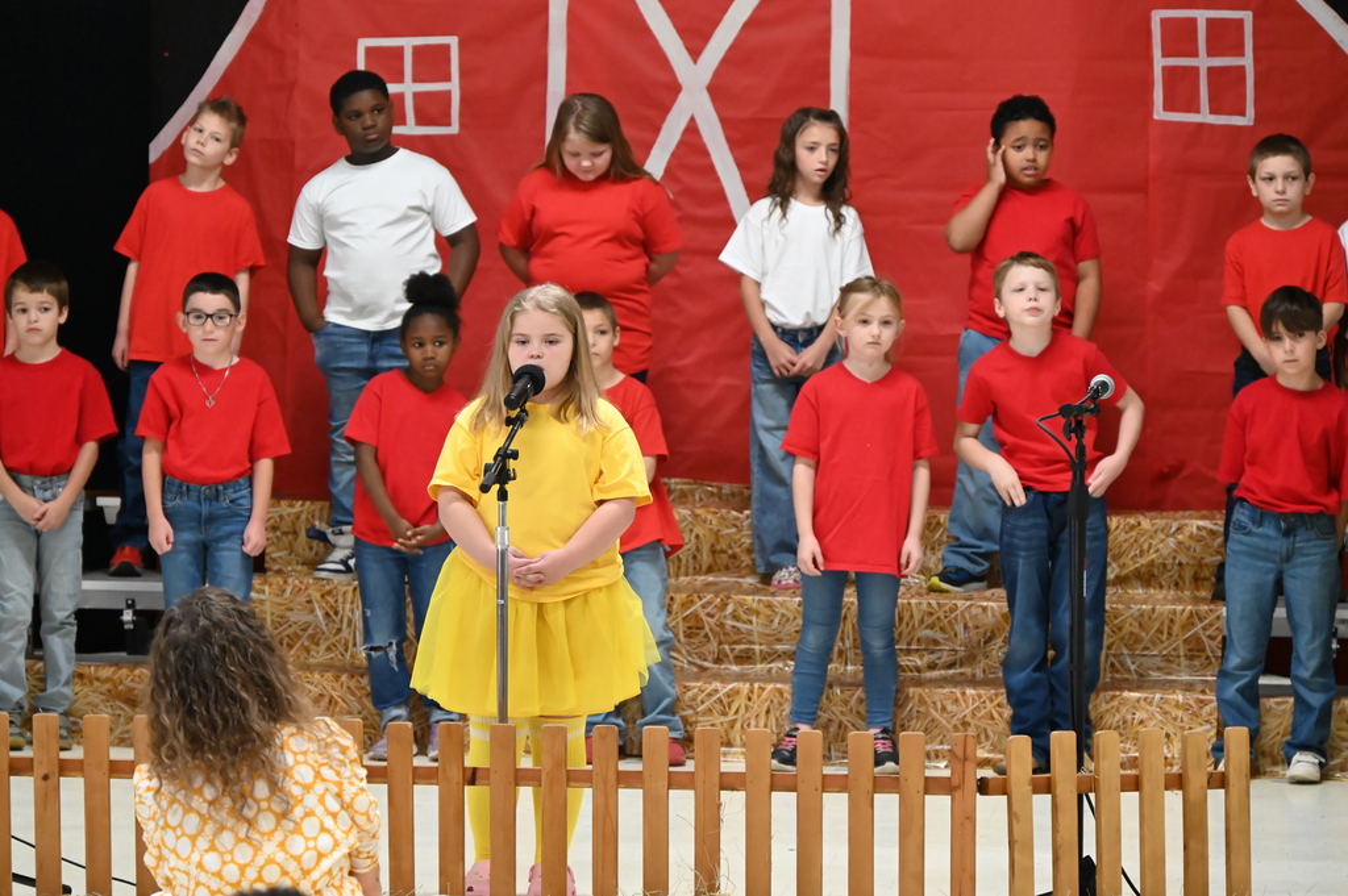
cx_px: 674
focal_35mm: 140
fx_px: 5238
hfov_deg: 14.7
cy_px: 448
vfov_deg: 9.8
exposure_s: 1/125
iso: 10000
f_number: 6.3
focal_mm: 140
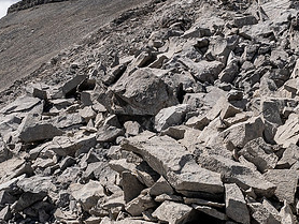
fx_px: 432
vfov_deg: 29.2
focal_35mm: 50
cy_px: 112
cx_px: 132
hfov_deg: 38.1
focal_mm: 12
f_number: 8
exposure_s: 1/250
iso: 200
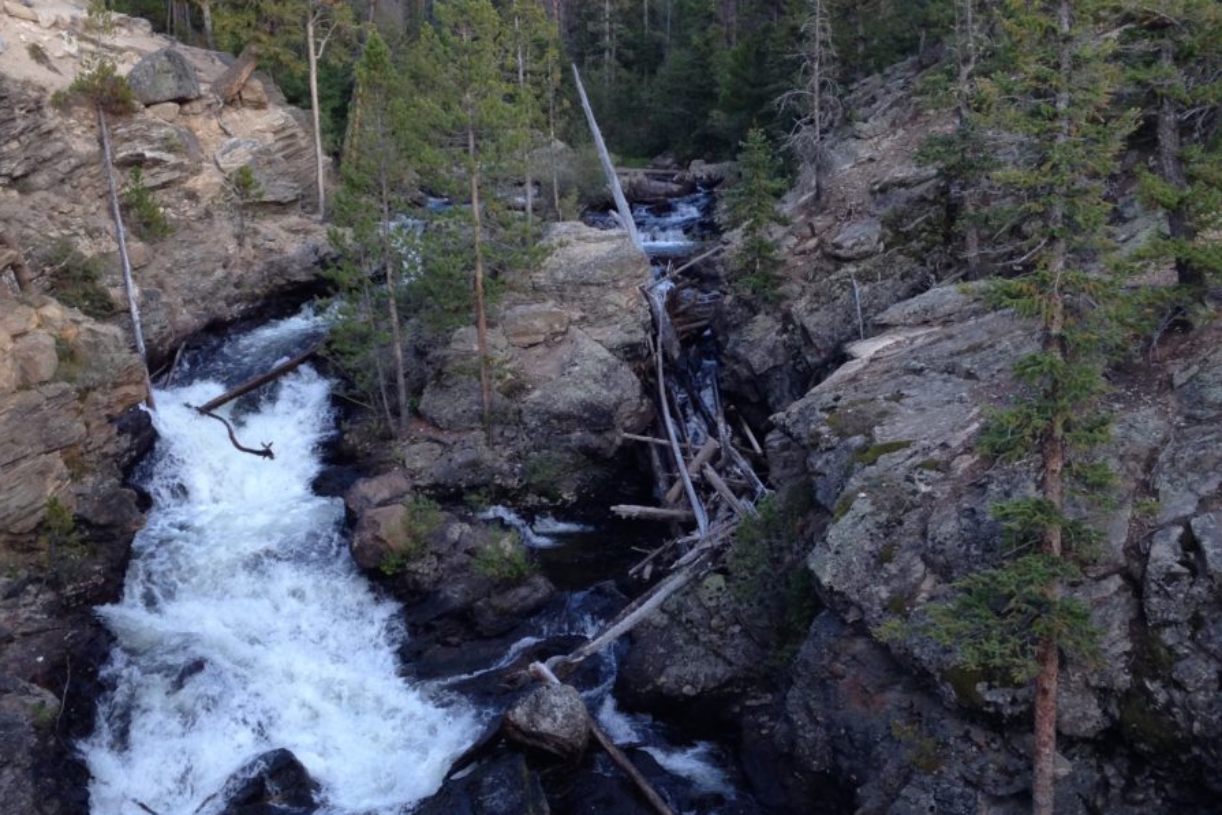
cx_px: 609
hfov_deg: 42.7
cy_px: 403
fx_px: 1562
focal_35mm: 46
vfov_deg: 29.3
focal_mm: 4.12
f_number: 2.4
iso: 100
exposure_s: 1/120
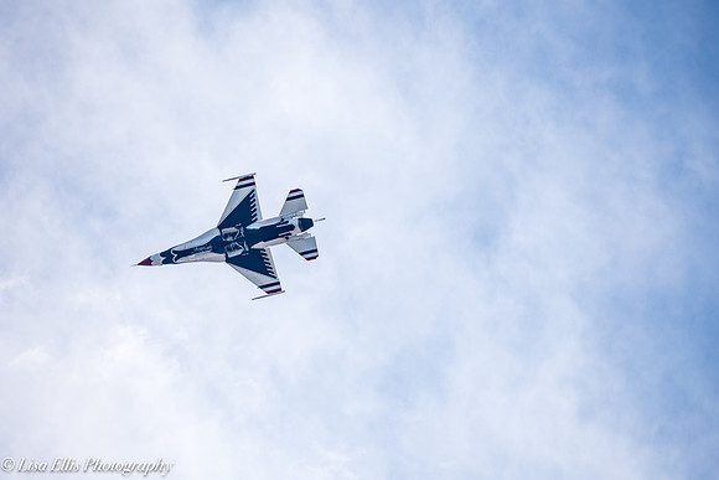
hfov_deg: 8.6
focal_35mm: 240
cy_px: 240
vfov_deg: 5.7
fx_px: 4794
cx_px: 360
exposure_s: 1/1600
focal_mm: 200
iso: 100
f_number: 5
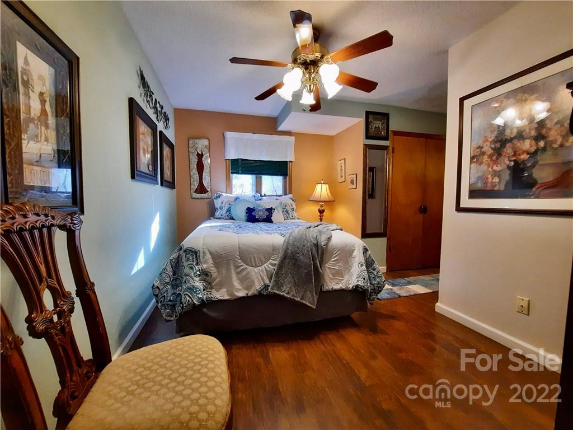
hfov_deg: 106.2
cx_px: 286
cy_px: 215
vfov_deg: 89.9
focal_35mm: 13
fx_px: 215
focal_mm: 1.74
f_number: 2.2
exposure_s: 1/30
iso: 200
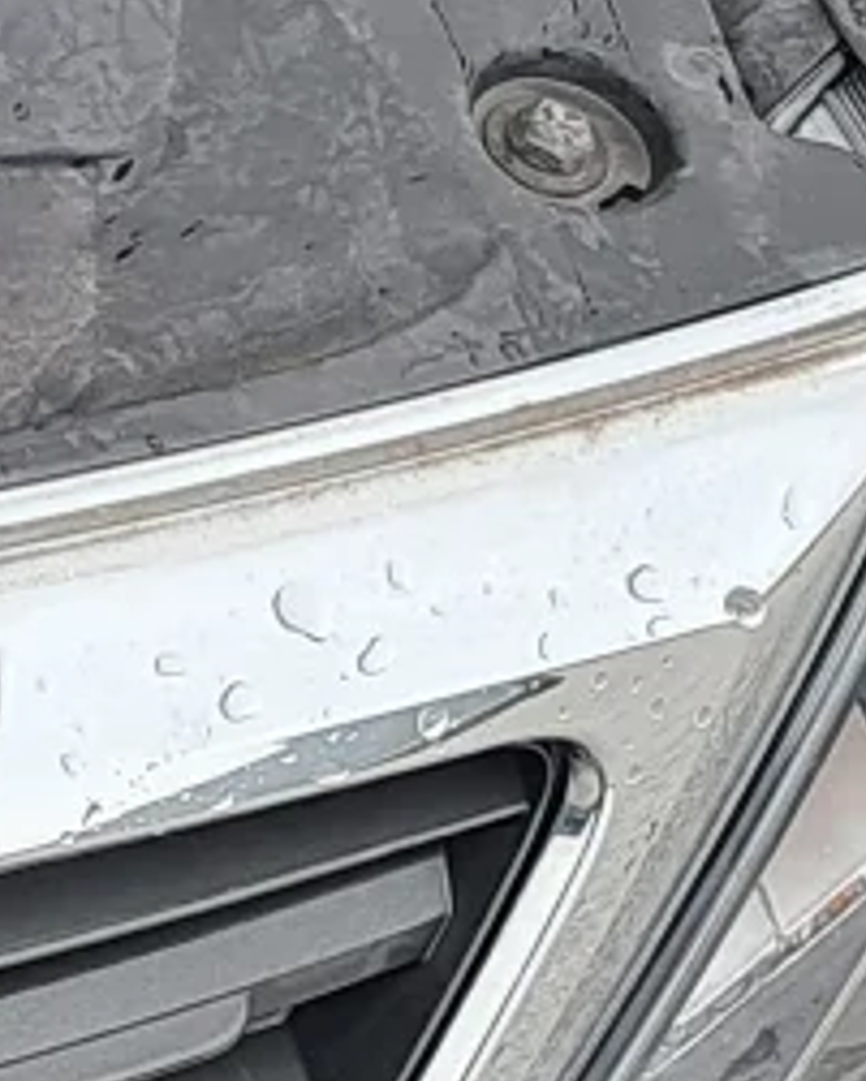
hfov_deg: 6.8
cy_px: -1103
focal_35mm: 179
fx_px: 5731
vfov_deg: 10.0
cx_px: -2546
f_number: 1.8
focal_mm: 5.23
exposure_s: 1/100
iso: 50
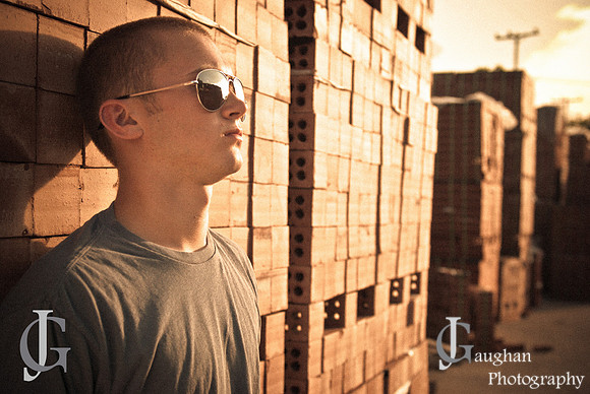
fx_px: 787
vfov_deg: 28.1
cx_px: 295
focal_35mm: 48
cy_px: 197
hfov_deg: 41.1
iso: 200
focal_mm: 32
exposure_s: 1/1000
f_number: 3.5
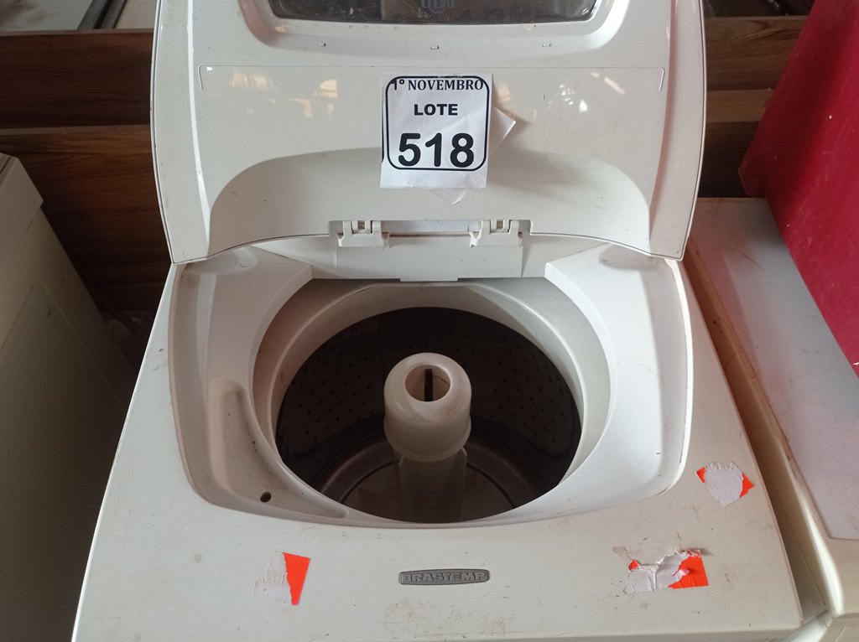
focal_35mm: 28
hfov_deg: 63.5
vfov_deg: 49.7
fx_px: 694
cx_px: 430
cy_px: 321
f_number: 1.79
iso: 185
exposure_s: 1/30
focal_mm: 4.7
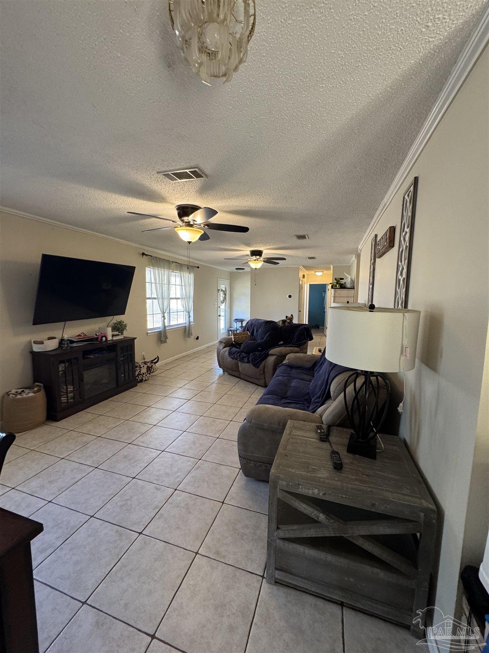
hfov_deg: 85.7
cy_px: 326
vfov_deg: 102.1
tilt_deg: -7.1
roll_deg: -0.3
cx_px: 244
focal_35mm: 14
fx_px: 264
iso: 250
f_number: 2.2
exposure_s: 1/60
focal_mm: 2.22
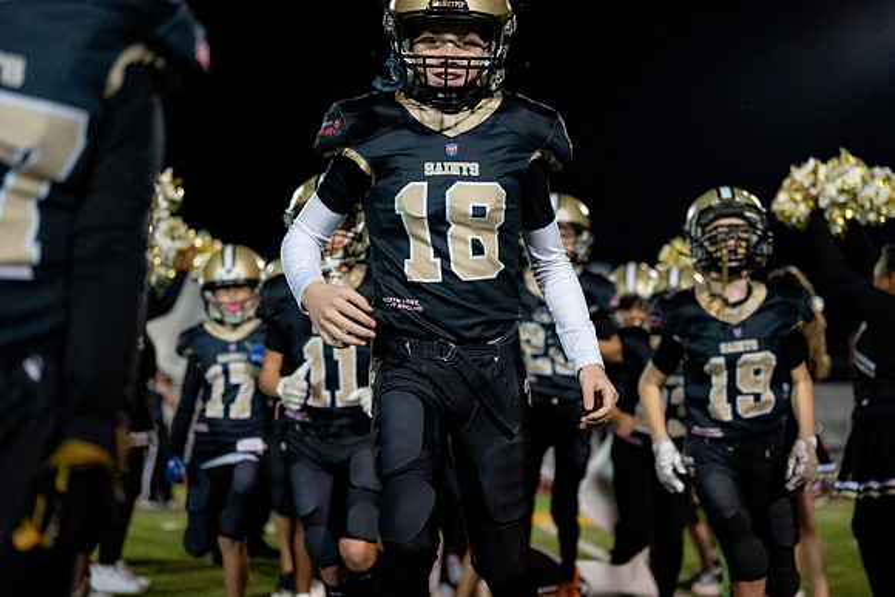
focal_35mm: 70
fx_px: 1741
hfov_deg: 28.8
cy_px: 298
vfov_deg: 19.5
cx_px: 448
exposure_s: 1/1250
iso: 6400
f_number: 2.8
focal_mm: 70
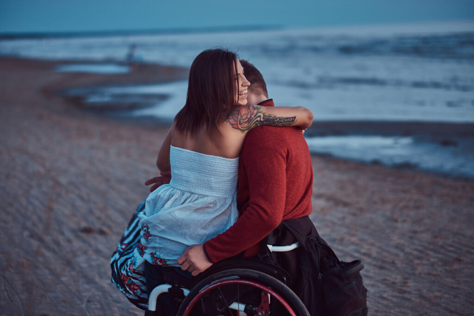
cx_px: 237
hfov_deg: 24.2
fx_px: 1106
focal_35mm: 84
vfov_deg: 16.3
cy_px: 158
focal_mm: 56
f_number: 1.4
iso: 320
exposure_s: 1/250
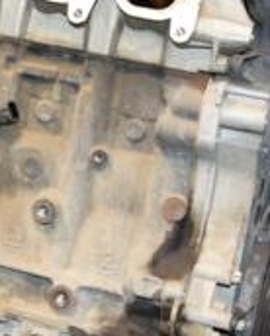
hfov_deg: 12.5
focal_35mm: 123
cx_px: 20
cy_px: 137
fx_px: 1223
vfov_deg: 15.7
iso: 800
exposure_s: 1/60
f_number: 5
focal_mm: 25
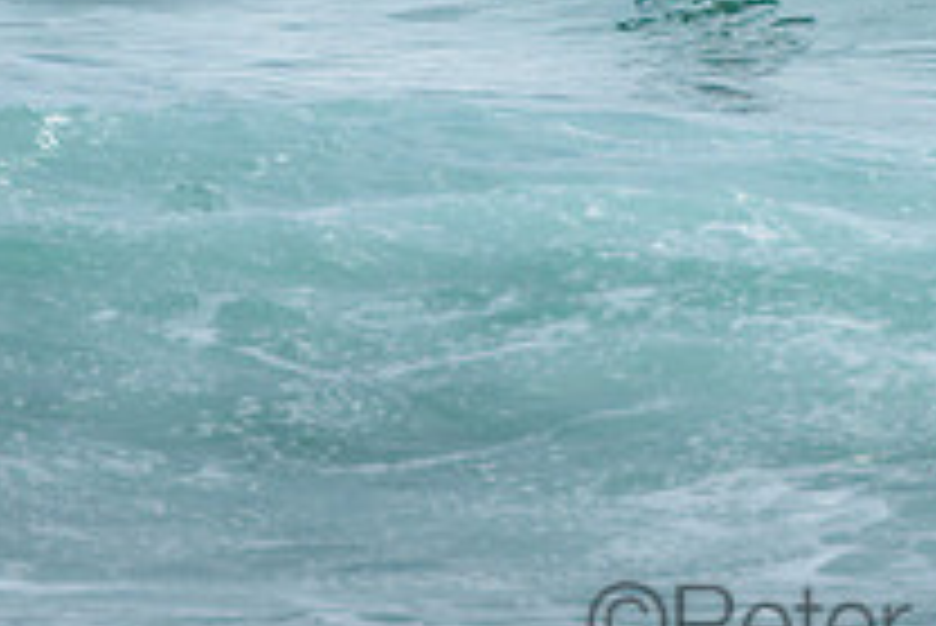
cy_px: -262
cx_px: 674
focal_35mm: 1366
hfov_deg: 1.5
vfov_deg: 1.0
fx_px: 35540
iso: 500
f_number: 8
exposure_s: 1/1600
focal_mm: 400
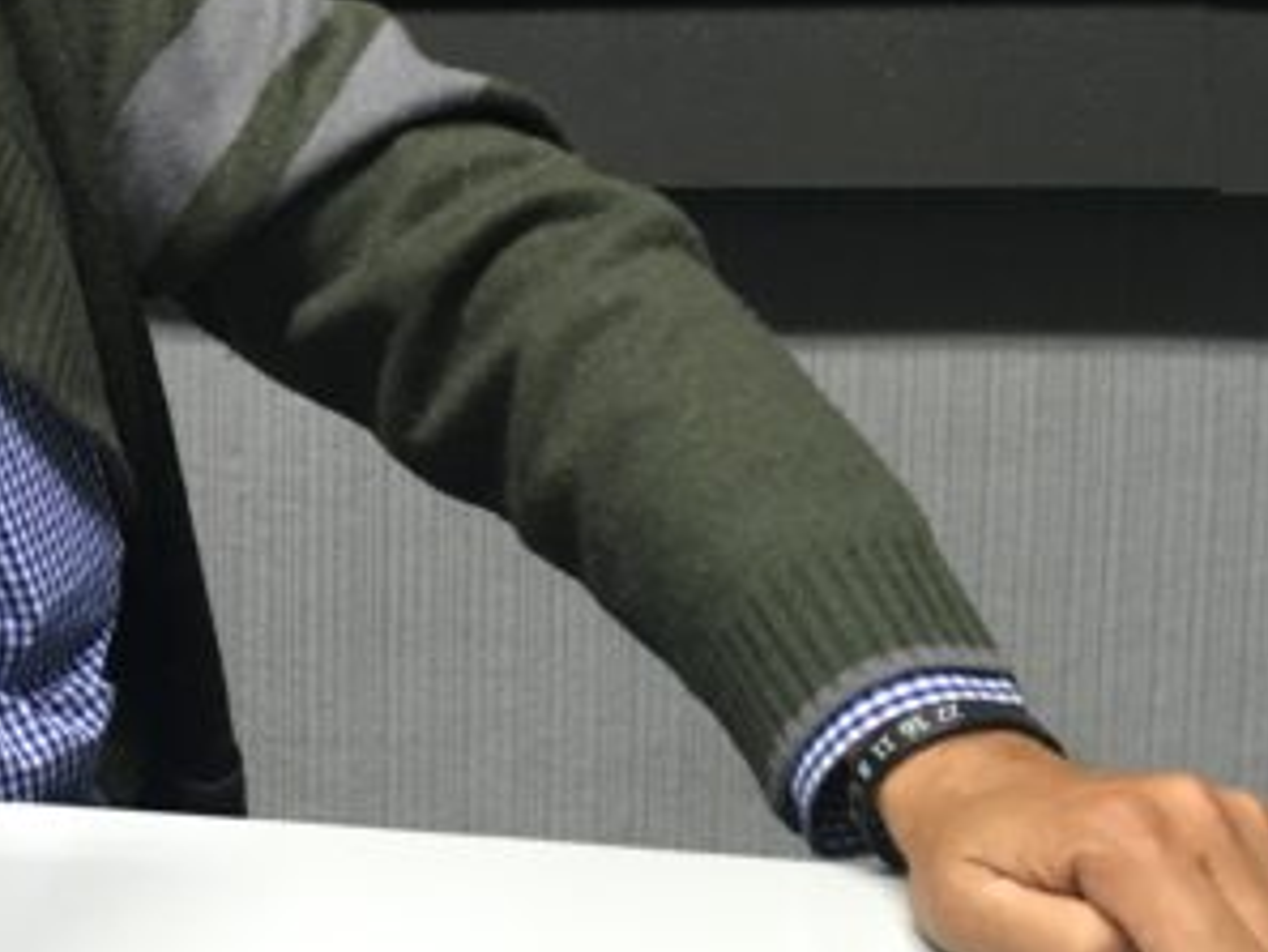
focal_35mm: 75
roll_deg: +2.6
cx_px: -248
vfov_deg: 19.5
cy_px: 213
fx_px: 2748
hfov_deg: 23.7
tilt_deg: -10.4
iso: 125
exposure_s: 1/33
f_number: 2.2
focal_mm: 4.15
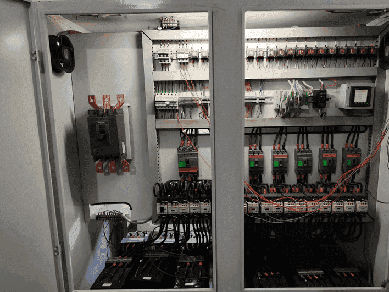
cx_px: 219
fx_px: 292
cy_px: 151
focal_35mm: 26
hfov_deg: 67.1
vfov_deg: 53.1
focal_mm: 6.45
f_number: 1.62
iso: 250
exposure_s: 1/120
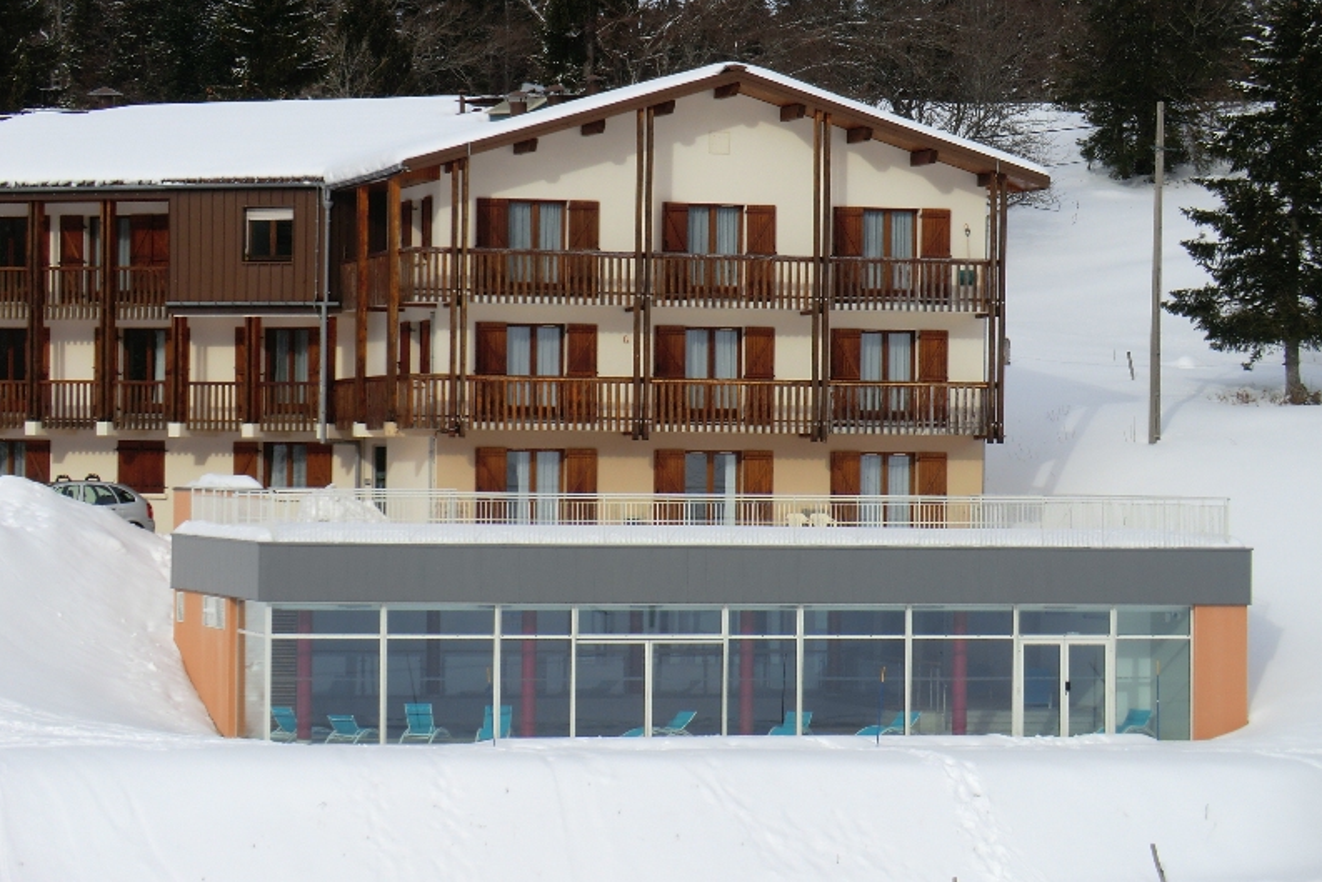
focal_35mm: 129
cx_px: 657
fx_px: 4738
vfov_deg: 10.6
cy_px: 388
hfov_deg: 15.9
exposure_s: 1/400
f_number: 5.2
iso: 64
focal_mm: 22
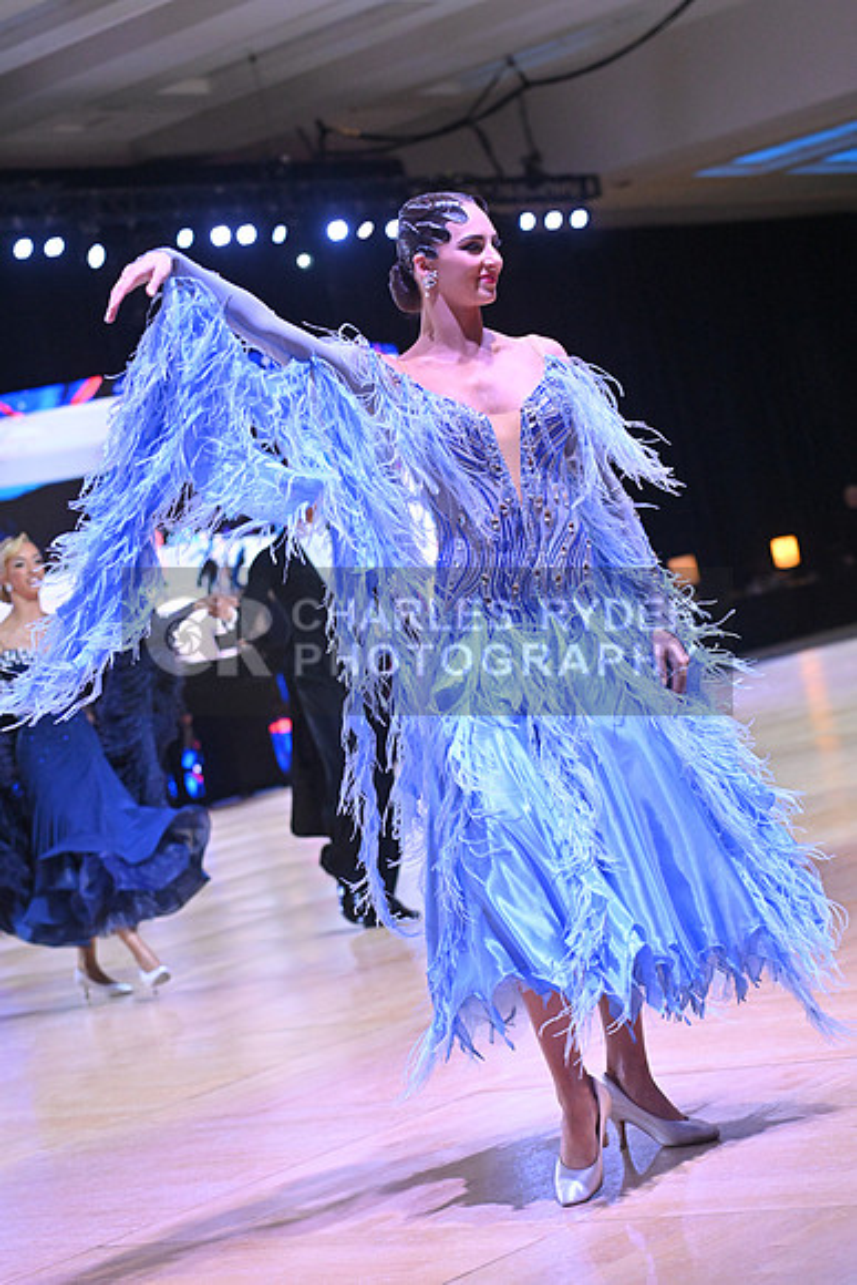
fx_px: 2926
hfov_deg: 16.7
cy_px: 642
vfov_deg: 24.8
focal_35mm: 82
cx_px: 428
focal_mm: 82
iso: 4000
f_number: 5
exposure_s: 1/400
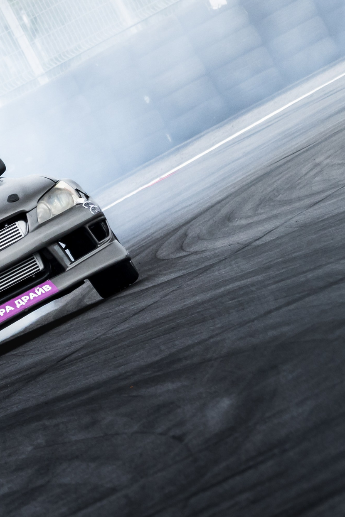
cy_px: 353
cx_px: -176
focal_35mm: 658
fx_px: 9458
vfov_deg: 3.1
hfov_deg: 2.1
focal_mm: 160
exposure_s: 1/400
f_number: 6.3
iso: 500
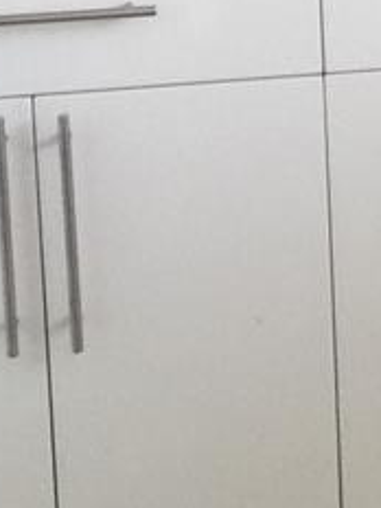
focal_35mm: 150
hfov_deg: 9.4
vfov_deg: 12.7
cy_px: -171
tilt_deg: -10.5
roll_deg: +1.1
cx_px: 672
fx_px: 2201
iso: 50
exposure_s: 1/30
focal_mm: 4.15
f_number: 2.2
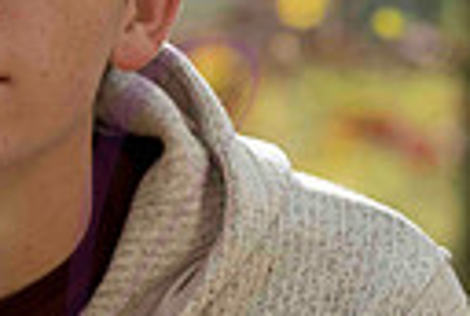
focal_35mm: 610
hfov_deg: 3.4
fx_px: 7982
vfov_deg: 2.3
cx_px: -40
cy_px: 112
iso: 800
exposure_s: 1/640
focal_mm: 135
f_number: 6.3
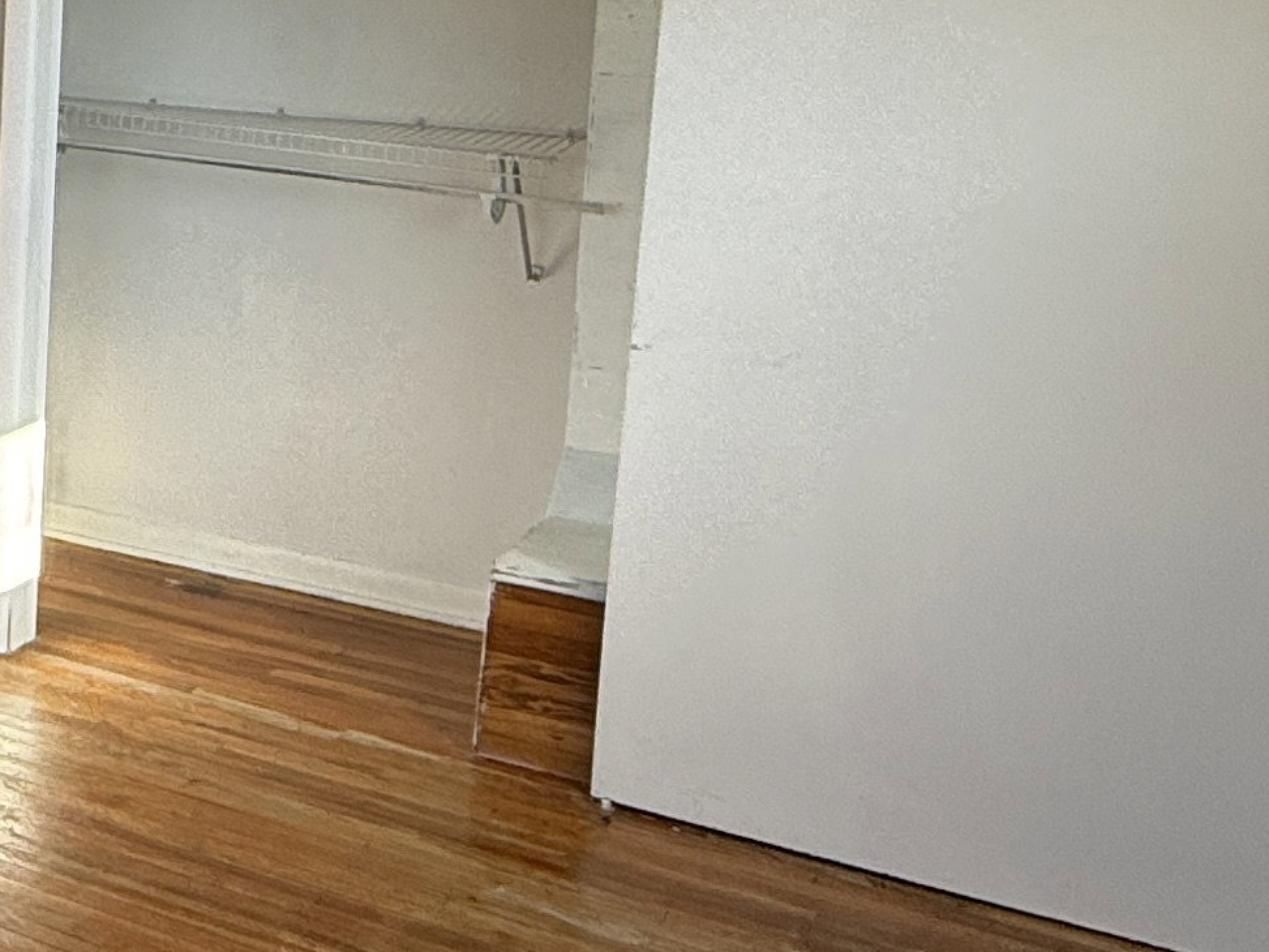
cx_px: -685
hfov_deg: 24.7
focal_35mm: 58
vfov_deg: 24.8
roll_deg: +0.9
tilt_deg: -9.0
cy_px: 170
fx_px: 2127
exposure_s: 1/178
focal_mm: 2.22
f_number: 2.2
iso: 50
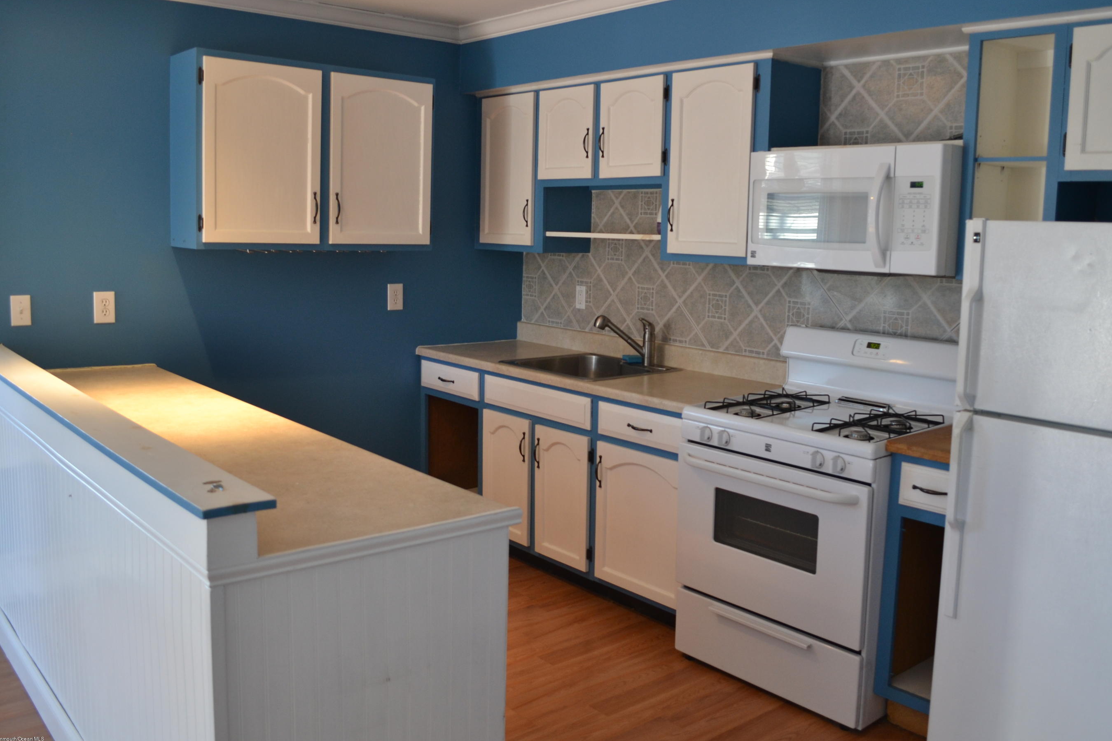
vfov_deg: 43.6
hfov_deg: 61.9
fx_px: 927
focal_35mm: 30
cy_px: 353
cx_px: 591
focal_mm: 18
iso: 400
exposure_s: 1/50
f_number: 3.5
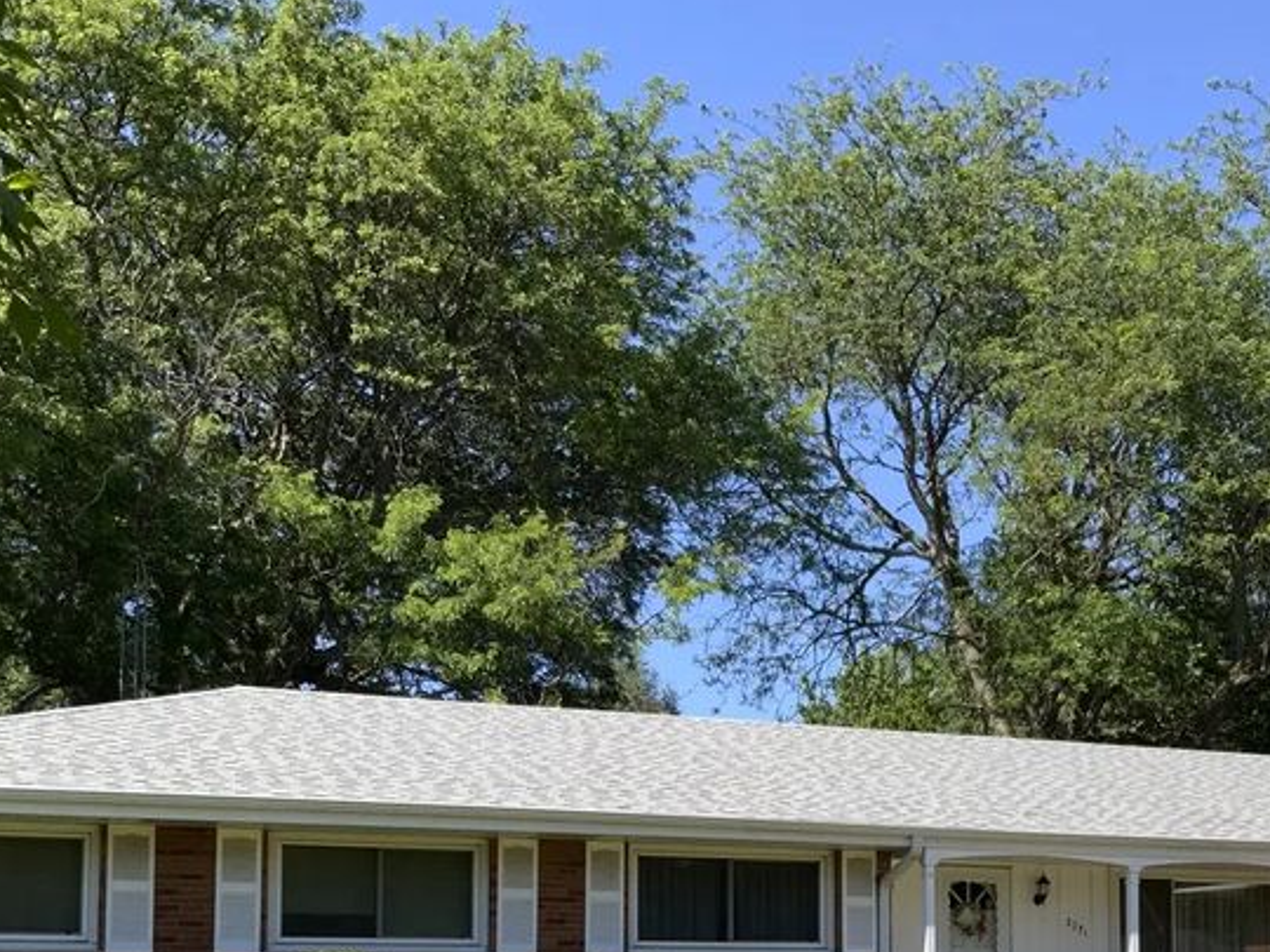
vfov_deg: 25.6
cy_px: 889
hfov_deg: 34.7
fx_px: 2018
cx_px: 828
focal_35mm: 55
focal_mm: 3
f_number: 1.8
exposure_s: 1/1121
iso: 16
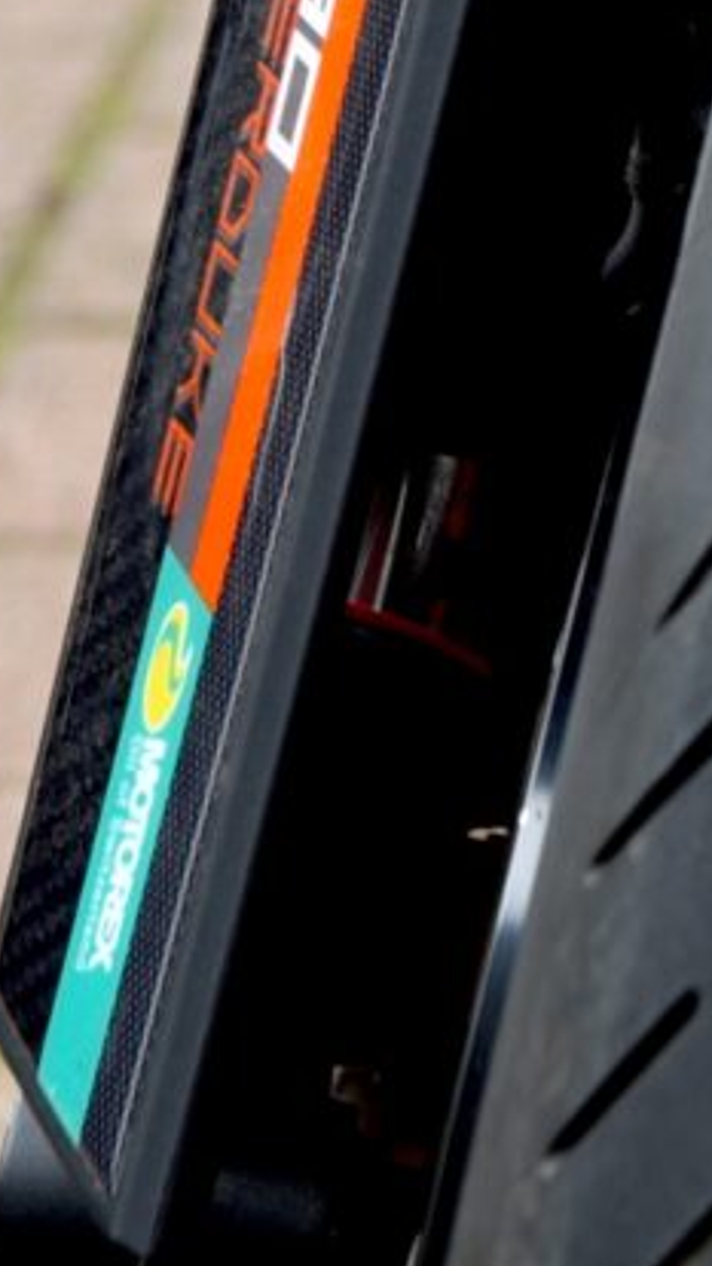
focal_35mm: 454
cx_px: 1783
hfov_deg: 2.7
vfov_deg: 4.7
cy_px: -1358
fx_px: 15232
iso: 100
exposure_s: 1/100
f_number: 5
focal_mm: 70
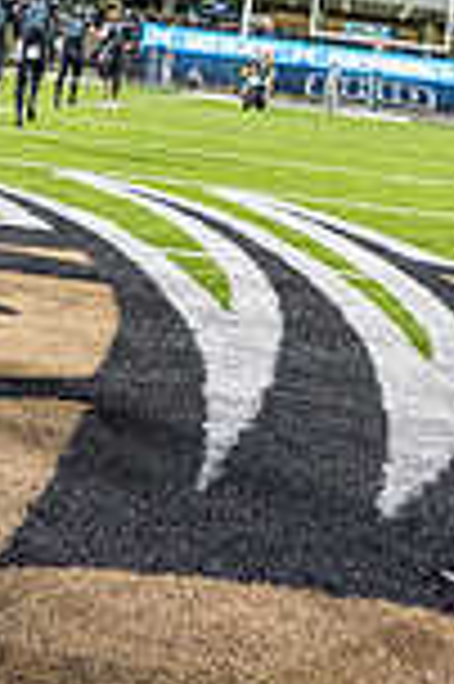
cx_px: 409
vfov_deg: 24.1
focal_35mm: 71
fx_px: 1346
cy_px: -261
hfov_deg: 18.8
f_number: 3.2
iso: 1250
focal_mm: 24
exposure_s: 1/500
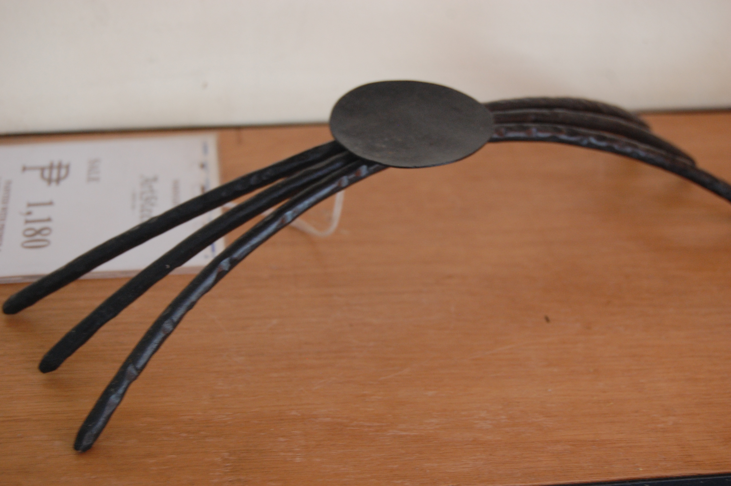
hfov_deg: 29.3
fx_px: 1400
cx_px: 366
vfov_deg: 19.7
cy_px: 243
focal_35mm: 69
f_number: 5.3
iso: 800
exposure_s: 1/15
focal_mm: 46
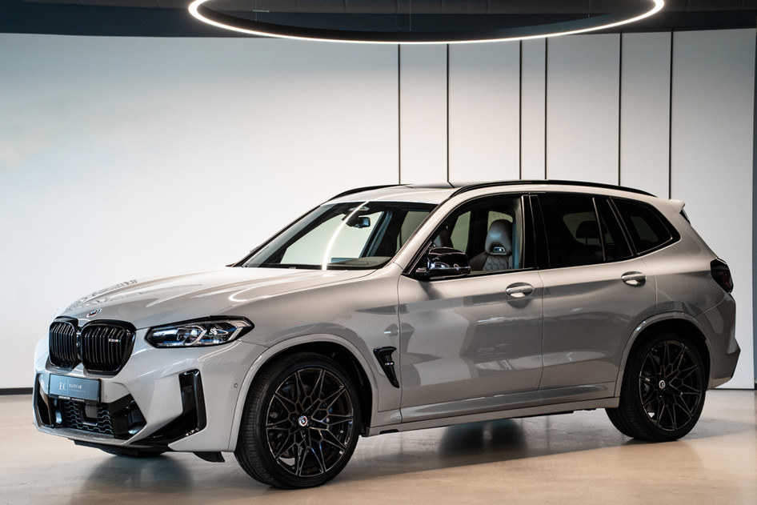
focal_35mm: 75
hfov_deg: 27.0
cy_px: 252
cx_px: 378
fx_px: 1577
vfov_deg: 18.2
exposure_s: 1/200
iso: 1250
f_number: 2.8
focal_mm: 75
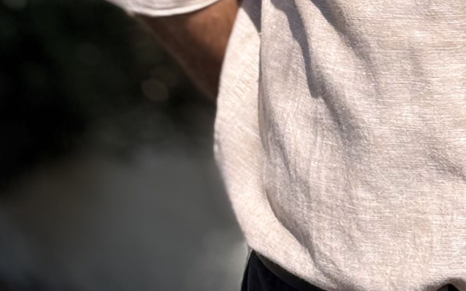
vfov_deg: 5.8
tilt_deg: +1.0
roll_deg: -0.9
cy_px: -593
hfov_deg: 9.9
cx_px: 498
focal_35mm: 210
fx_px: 2667
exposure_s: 1/6536
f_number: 1.78
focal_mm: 6.76
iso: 100
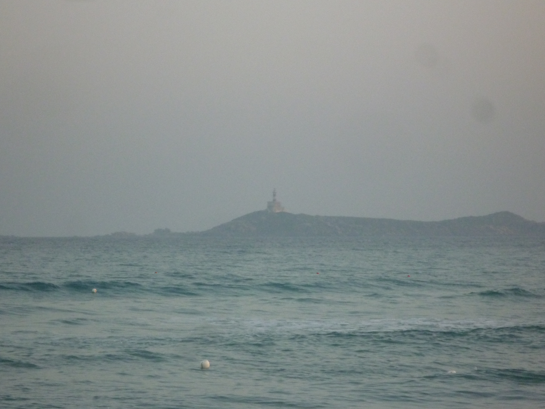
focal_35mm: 145
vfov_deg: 10.2
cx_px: 272
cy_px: 204
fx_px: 2283
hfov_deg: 13.6
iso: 400
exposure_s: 1/100
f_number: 5.9
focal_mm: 26
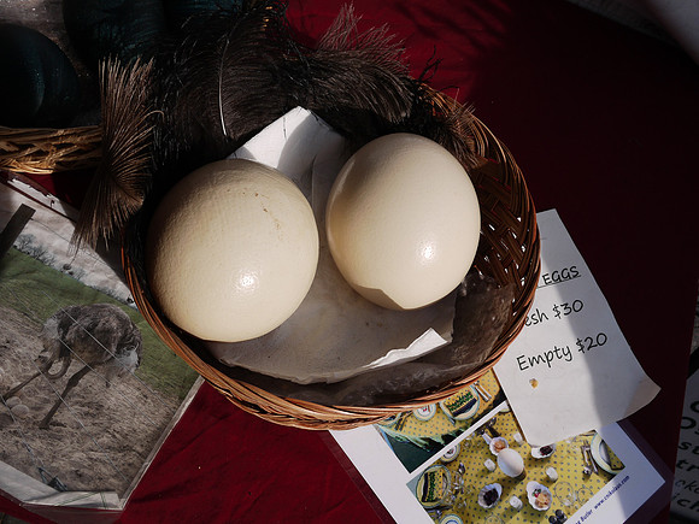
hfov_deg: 46.8
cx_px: 350
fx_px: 808
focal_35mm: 40
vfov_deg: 36.0
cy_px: 262
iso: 100
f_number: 9
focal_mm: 20
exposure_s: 1/400
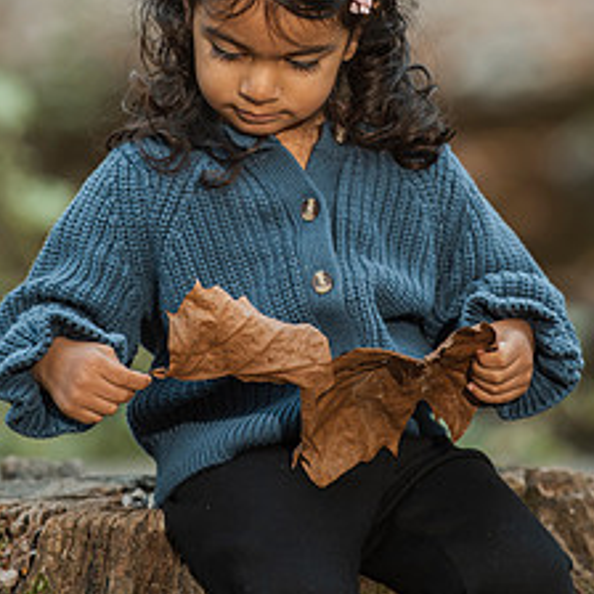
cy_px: 66
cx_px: 292
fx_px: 6620
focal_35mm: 341
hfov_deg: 5.1
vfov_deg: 5.1
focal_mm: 200
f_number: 4
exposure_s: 1/125
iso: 640
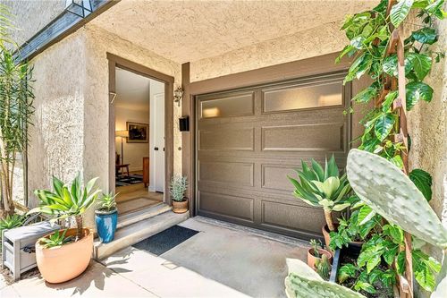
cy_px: 149
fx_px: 201
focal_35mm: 16
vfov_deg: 73.0
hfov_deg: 96.0
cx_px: 224
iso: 100
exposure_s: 1/10
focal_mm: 16.2
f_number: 13
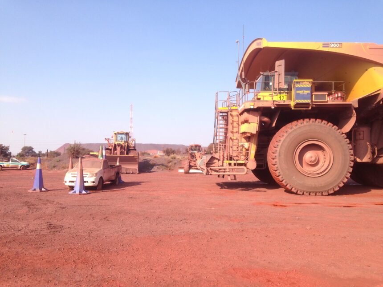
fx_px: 365
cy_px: 144
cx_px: 192
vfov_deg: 42.9
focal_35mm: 33
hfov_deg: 55.4
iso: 50
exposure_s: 1/847
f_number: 2.4
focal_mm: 4.13
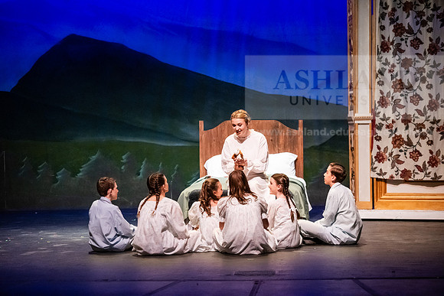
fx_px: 1505
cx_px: 222
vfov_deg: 11.2
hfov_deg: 16.8
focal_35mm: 122
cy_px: 148
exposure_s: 1/200
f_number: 3.2
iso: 5000
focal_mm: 122
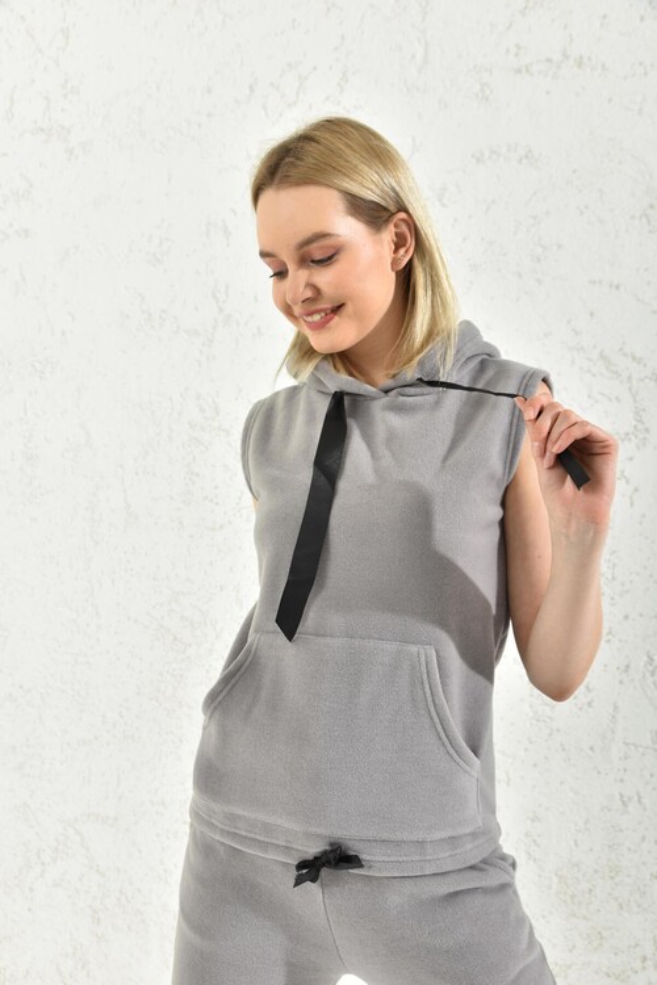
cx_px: 328
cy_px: 492
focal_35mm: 38
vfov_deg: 50.7
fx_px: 1040
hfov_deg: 35.1
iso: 100
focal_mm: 38
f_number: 7.1
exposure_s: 1/160
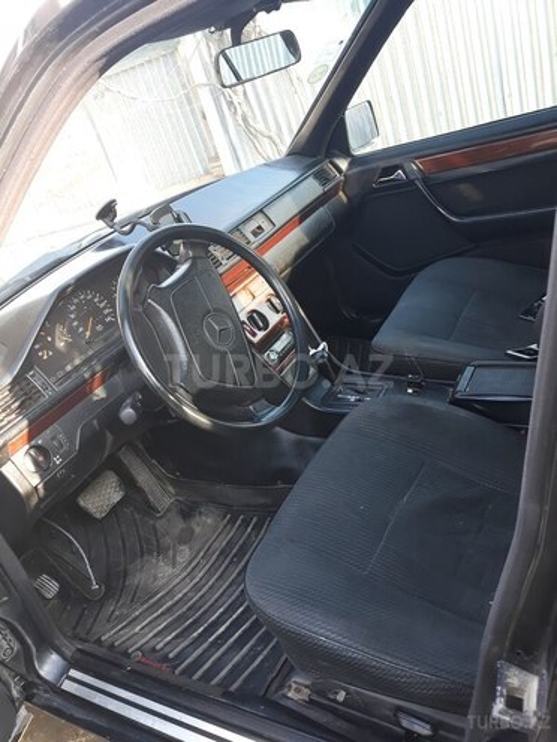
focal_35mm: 27
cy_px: 371
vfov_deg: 65.3
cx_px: 278
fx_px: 579
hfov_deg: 51.4
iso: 50
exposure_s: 1/50
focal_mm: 3.71
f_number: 1.7
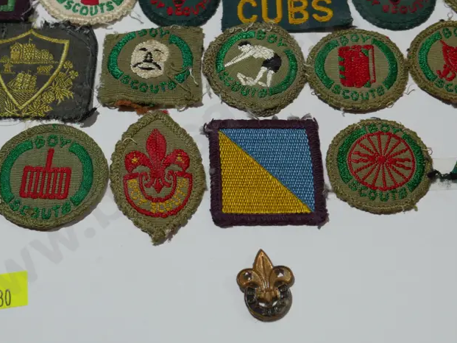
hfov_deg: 29.4
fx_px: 871
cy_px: 94
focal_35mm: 66
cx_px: 255
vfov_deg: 22.1
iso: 200
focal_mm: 20
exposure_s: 1/100
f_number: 4.5
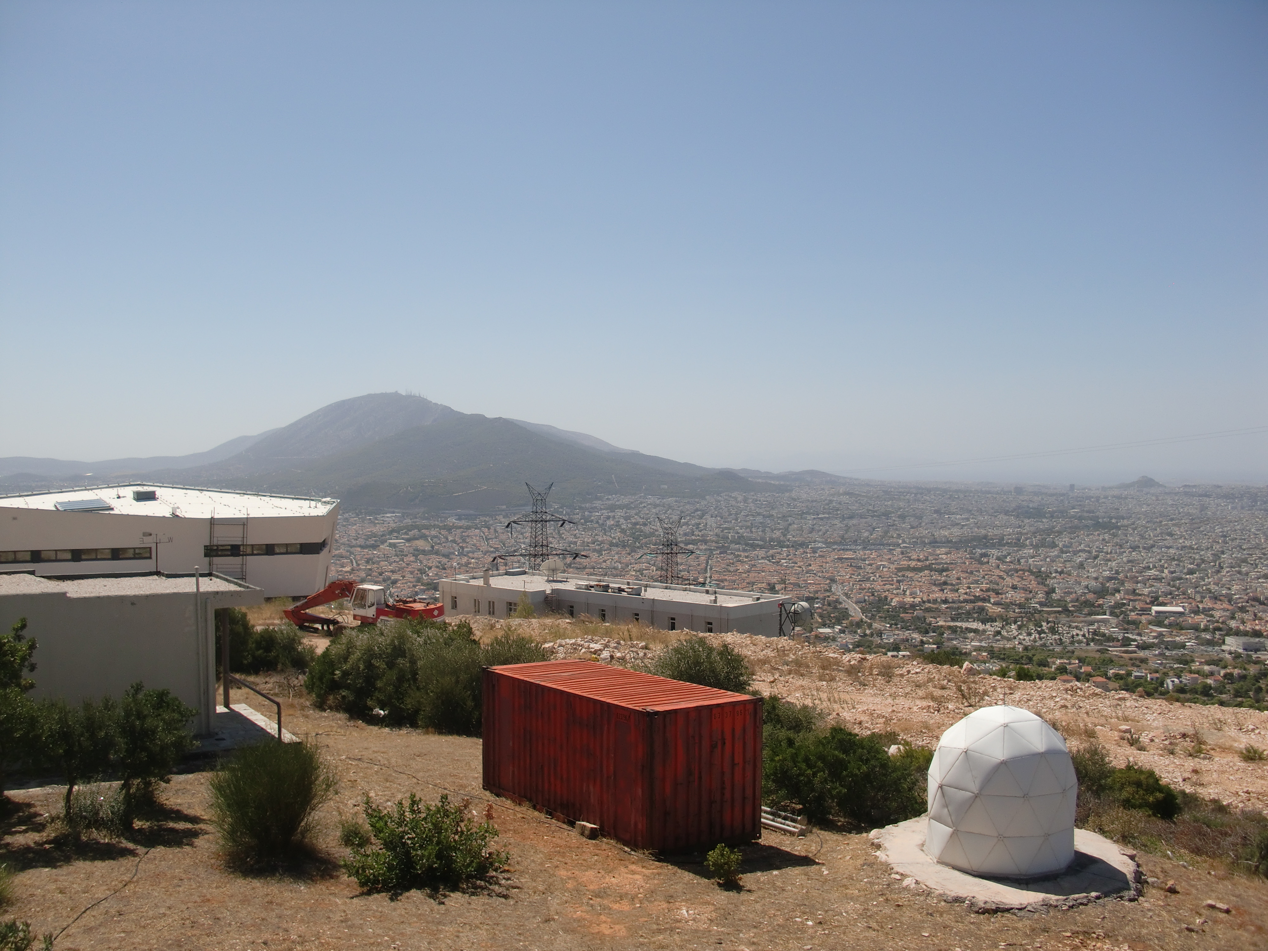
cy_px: 476
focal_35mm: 36
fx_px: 1319
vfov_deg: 39.7
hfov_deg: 51.4
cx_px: 634
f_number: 7.9
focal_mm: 6.3
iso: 64
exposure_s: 1/320
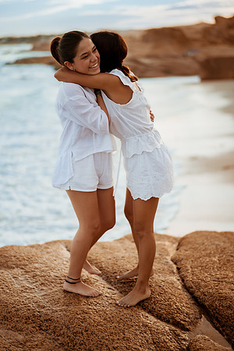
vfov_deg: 34.5
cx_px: 117
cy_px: 176
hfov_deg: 23.4
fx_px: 565
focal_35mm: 58
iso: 80
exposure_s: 1/2500
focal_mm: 58
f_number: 1.4
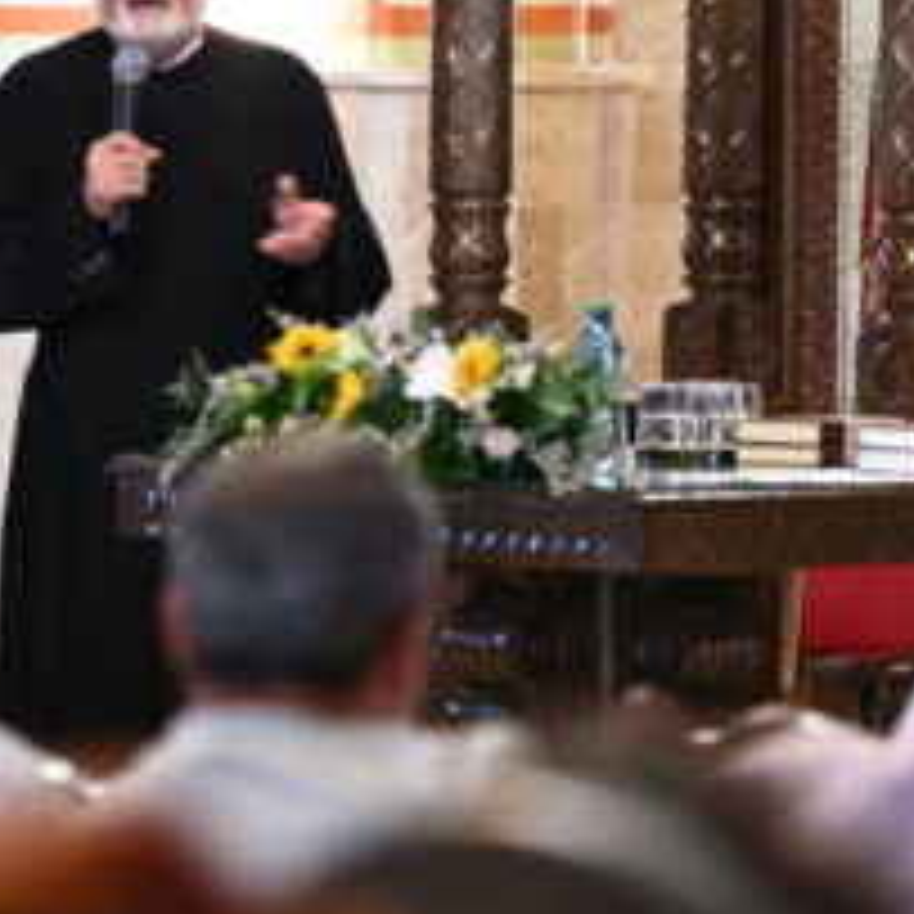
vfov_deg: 4.6
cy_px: 385
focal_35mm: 377
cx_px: 986
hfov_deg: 4.6
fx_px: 11262
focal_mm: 150
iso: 1600
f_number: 4
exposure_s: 1/50
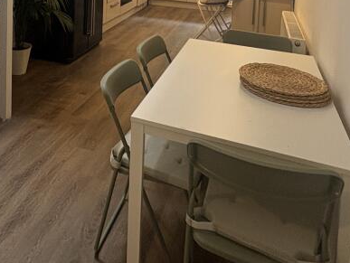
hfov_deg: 48.4
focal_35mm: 37
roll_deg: -1.0
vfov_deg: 32.9
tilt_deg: -3.3
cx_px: 92
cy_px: -41
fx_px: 374
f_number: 2.2
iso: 250
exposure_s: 1/50
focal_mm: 2.22
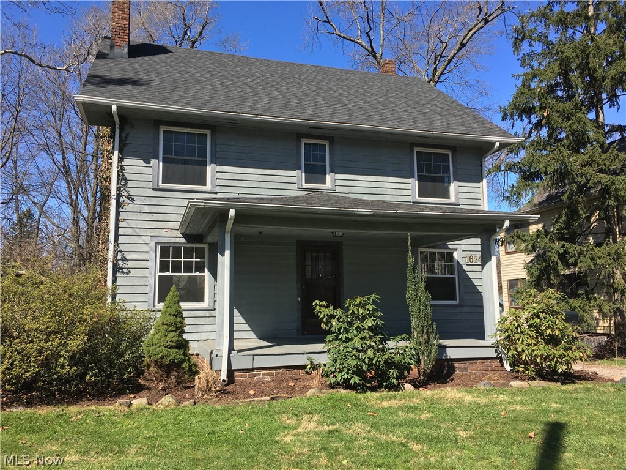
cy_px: 235
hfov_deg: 61.7
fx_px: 524
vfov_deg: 48.2
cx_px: 313
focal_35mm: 29
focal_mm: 4.15
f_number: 2.2
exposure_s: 1/1054
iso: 25
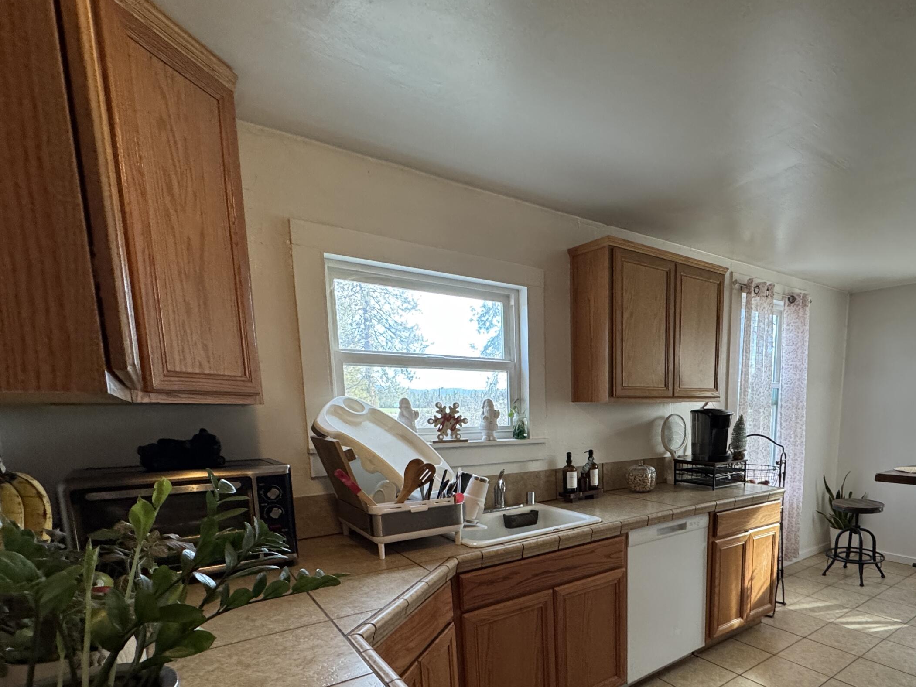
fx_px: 529
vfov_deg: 63.3
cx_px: 612
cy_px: 487
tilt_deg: -9.9
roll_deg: +0.5
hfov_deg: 79.0
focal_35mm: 20
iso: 320
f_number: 2.2
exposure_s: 1/120
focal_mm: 2.22
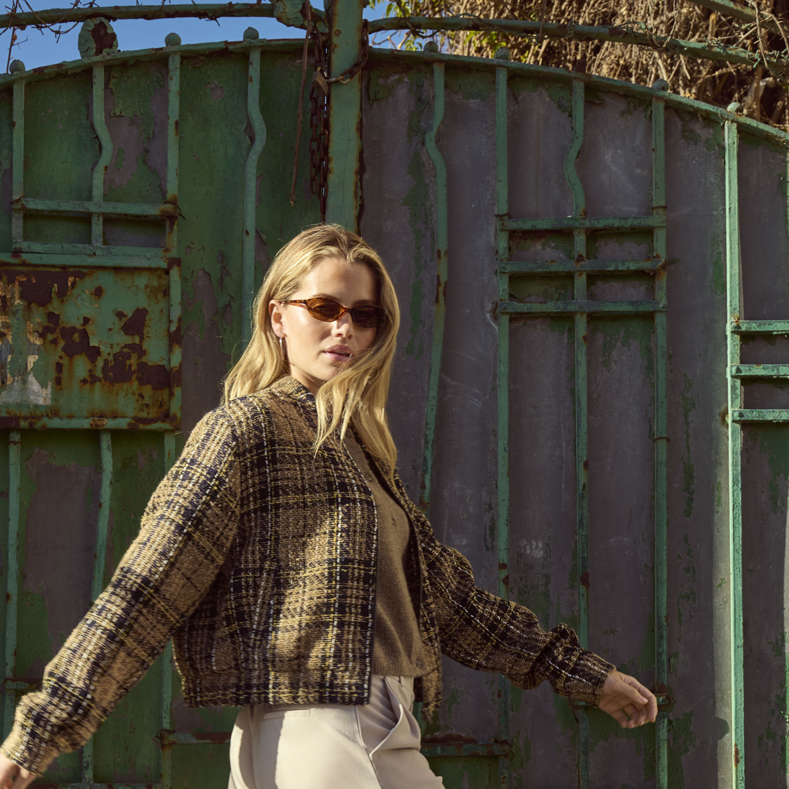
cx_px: 248
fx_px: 1599
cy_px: 591
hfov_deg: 27.5
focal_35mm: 62
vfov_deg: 27.3
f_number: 8
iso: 125
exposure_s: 1/320
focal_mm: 32
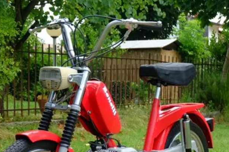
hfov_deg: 23.6
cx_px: 137
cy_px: 147
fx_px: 547
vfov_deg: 15.6
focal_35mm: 86
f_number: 4.7
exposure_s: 1/640
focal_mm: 29.5
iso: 800
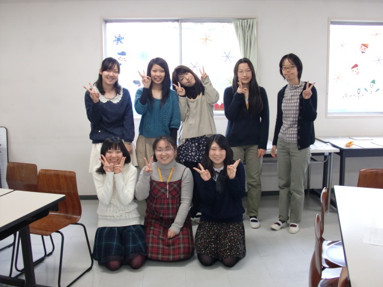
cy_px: 144
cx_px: 192
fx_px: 398
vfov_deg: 39.7
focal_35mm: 36
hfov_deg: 51.4
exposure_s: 1/60
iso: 250
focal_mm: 6.3
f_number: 2.8
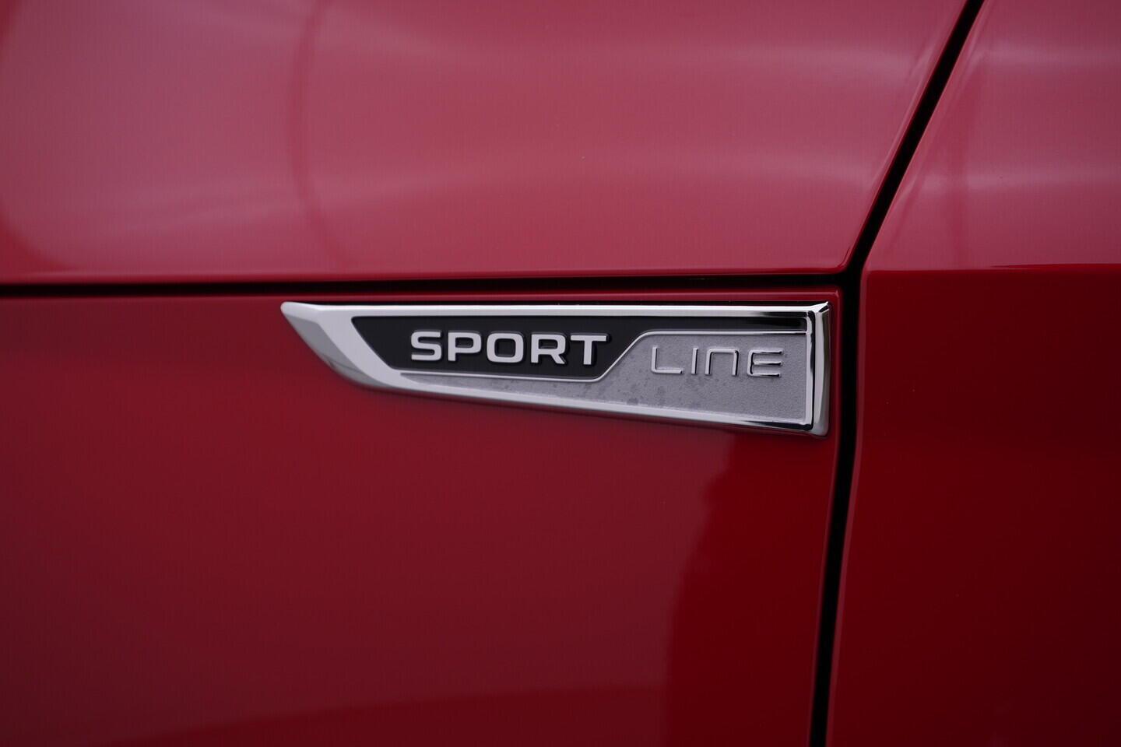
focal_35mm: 36
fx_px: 1121
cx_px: 560
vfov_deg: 36.9
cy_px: 374
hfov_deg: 53.1
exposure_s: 1/80
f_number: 4.5
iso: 125
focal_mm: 24
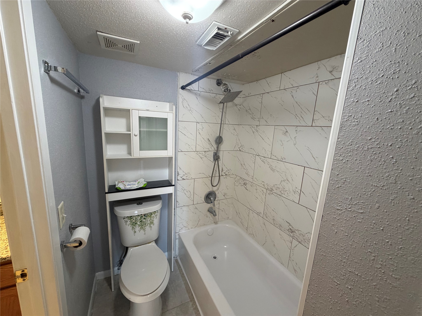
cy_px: 158
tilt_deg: -8.2
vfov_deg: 85.7
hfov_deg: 102.1
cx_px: 211
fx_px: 171
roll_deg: -2.1
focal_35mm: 14
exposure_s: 1/60
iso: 200
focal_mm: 2.22
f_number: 2.2
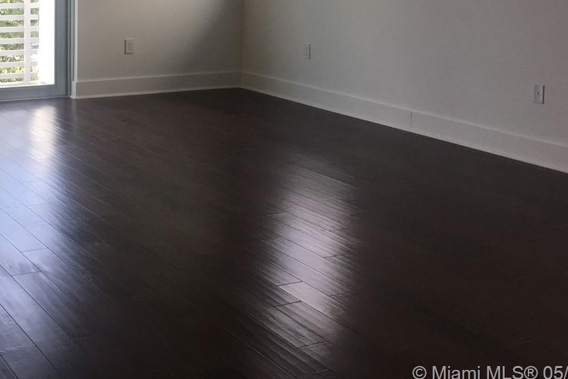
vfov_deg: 23.6
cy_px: -2
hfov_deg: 35.0
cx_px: 105
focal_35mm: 55
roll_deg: -0.5
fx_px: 868
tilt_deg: -3.2
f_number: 2.2
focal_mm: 4.15
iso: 40
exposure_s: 1/120
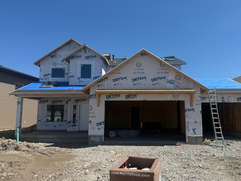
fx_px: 188
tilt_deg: +7.8
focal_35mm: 27
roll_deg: -1.1
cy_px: 92
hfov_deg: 65.2
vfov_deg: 51.4
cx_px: 129
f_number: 1.78
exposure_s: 1/4405
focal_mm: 6.76
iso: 80
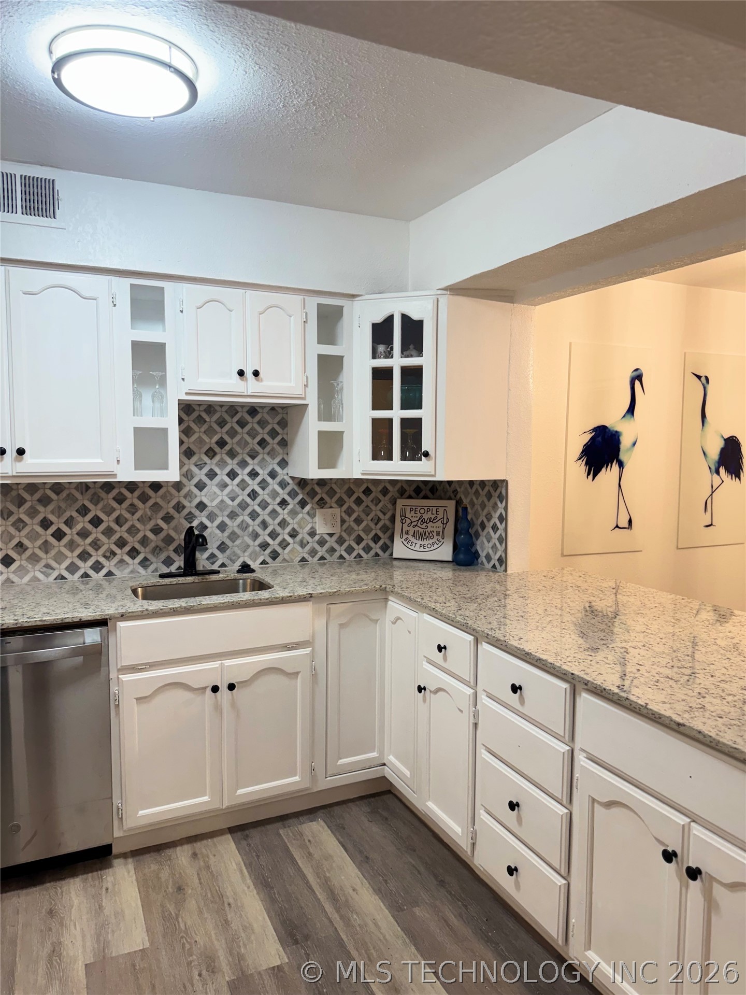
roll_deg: -0.4
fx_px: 690
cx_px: 373
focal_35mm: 24
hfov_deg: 56.8
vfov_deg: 71.6
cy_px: 498
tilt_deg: -5.8
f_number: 1.78
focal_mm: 6.76
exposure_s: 1/120
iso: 160
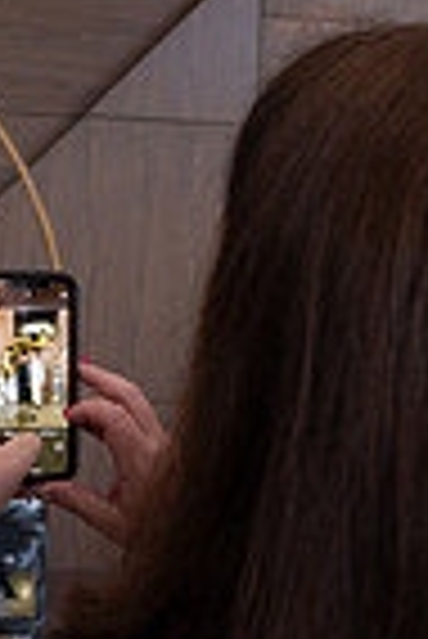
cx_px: -72
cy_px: 198
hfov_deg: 17.2
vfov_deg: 26.4
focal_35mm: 76
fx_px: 1352
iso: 1600
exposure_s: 1/200
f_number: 4
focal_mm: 24
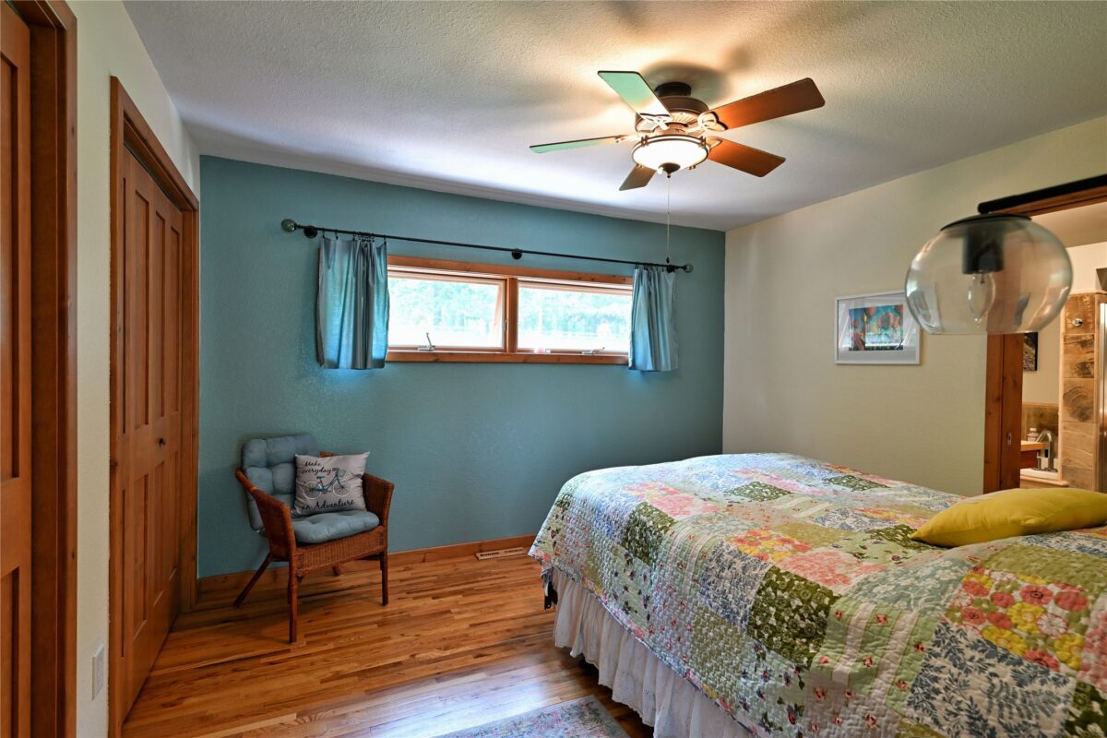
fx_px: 538
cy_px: 369
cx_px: 554
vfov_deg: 68.9
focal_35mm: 18
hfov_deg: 91.6
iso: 400
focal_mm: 17.5
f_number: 5.6
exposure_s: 1/10
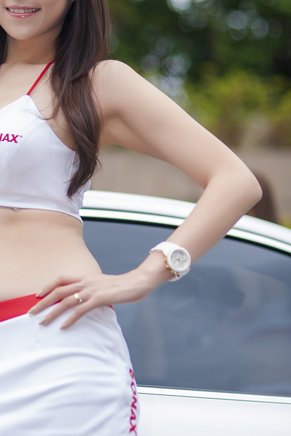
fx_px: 2062
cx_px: 24
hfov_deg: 8.0
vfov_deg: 12.1
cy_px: 194
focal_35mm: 170
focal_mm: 85
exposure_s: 1/1600
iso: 160
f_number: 2
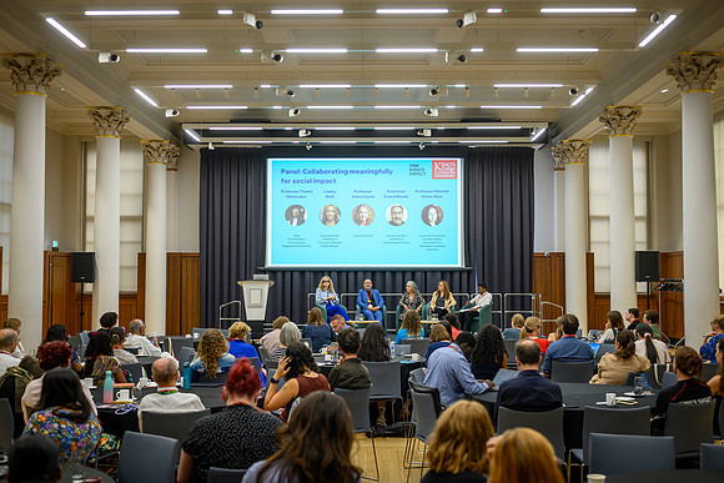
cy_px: 242
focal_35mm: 41
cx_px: 362
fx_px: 824
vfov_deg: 32.7
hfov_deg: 47.4
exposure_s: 1/160
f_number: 2.1
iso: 900
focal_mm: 40
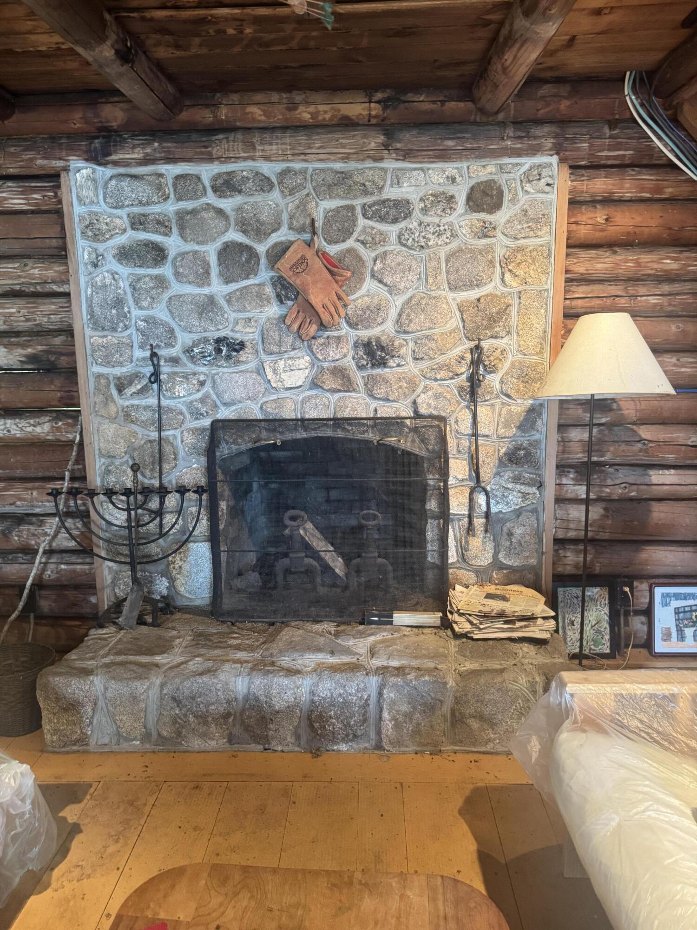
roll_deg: +1.7
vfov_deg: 71.6
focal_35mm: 24
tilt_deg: -9.0
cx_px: 348
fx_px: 644
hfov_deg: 56.8
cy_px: 465
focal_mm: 6.76
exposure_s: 1/60
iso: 500
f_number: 1.78
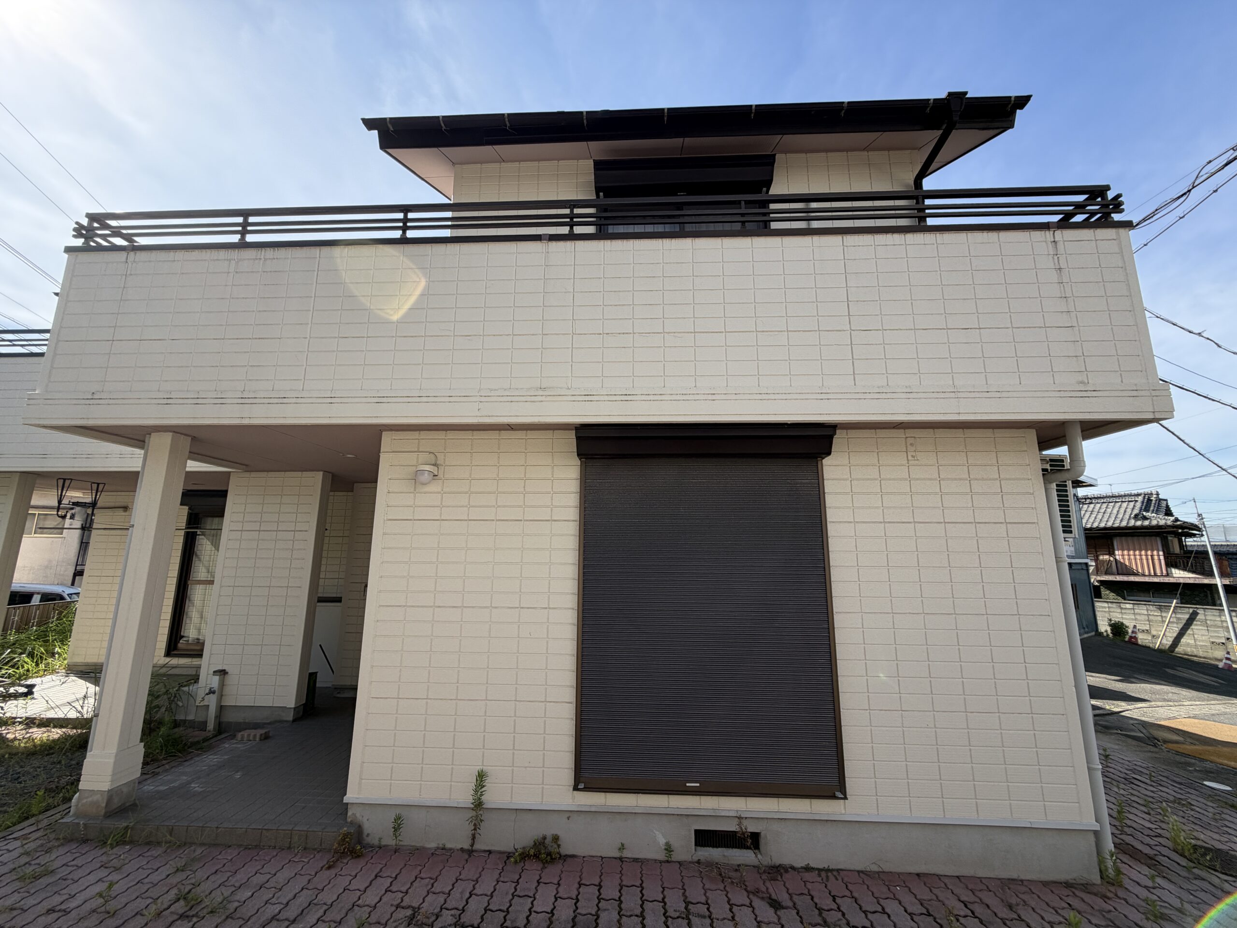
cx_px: 618
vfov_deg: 85.7
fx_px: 500
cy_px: 464
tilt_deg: +10.8
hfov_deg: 102.1
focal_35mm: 14
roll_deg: -0.2
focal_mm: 2.22
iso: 32
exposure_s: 1/770
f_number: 2.2
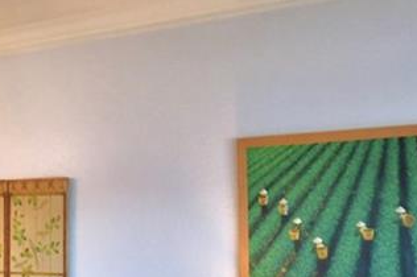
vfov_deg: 17.8
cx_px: -84
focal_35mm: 76
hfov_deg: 24.2
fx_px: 879
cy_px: 194
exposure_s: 1/80
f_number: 4.5
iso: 400
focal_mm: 10
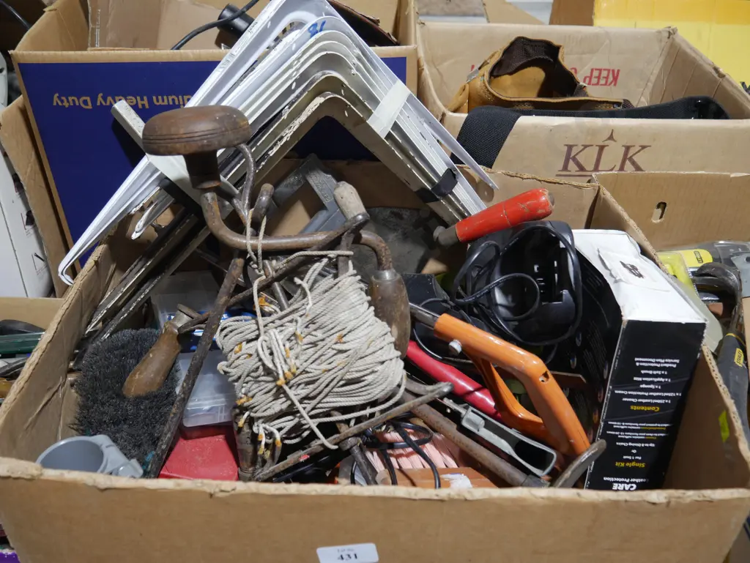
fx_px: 737
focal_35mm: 34
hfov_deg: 53.9
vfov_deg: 41.8
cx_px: 375
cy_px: 282
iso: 500
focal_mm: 17
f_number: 4
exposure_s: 1/60
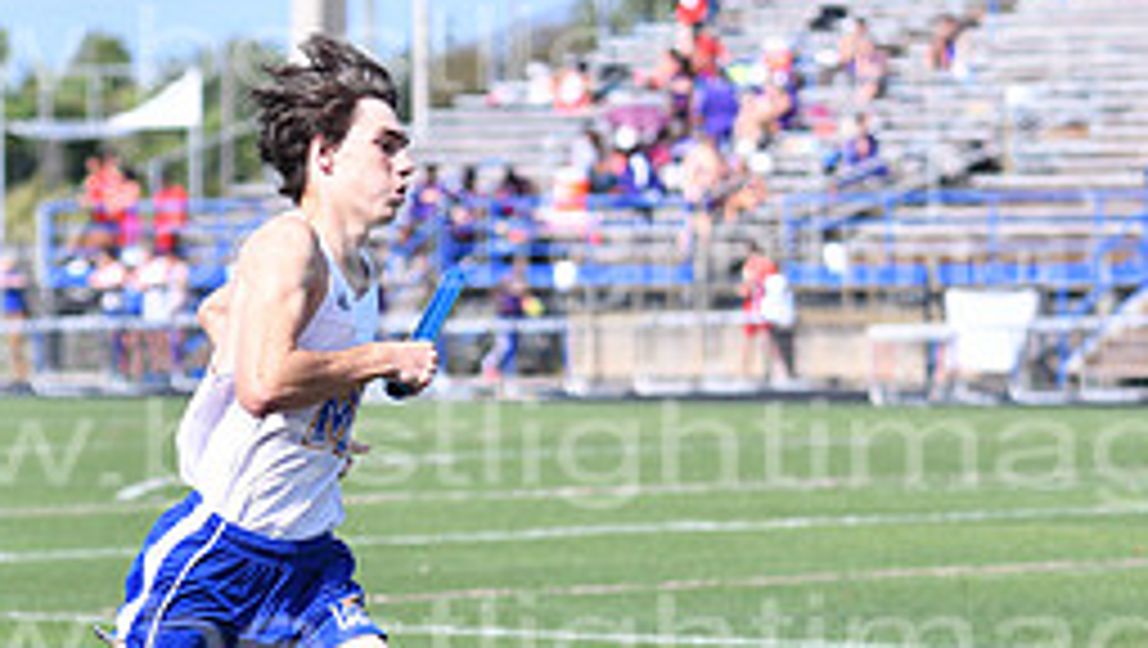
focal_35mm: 339
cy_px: 551
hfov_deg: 6.4
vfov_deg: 3.6
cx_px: 738
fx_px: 10335
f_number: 4
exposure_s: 1/2000
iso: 200
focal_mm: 95
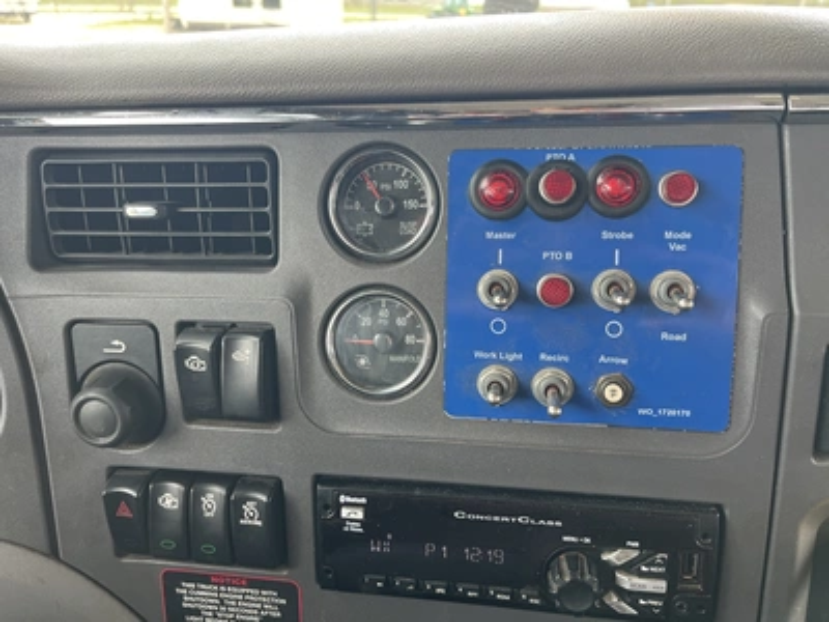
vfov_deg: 53.1
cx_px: 414
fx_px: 623
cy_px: 311
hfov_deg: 67.3
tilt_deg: -26.1
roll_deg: -1.6
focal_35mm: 26
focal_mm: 5.1
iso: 80
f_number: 1.6
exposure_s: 1/122
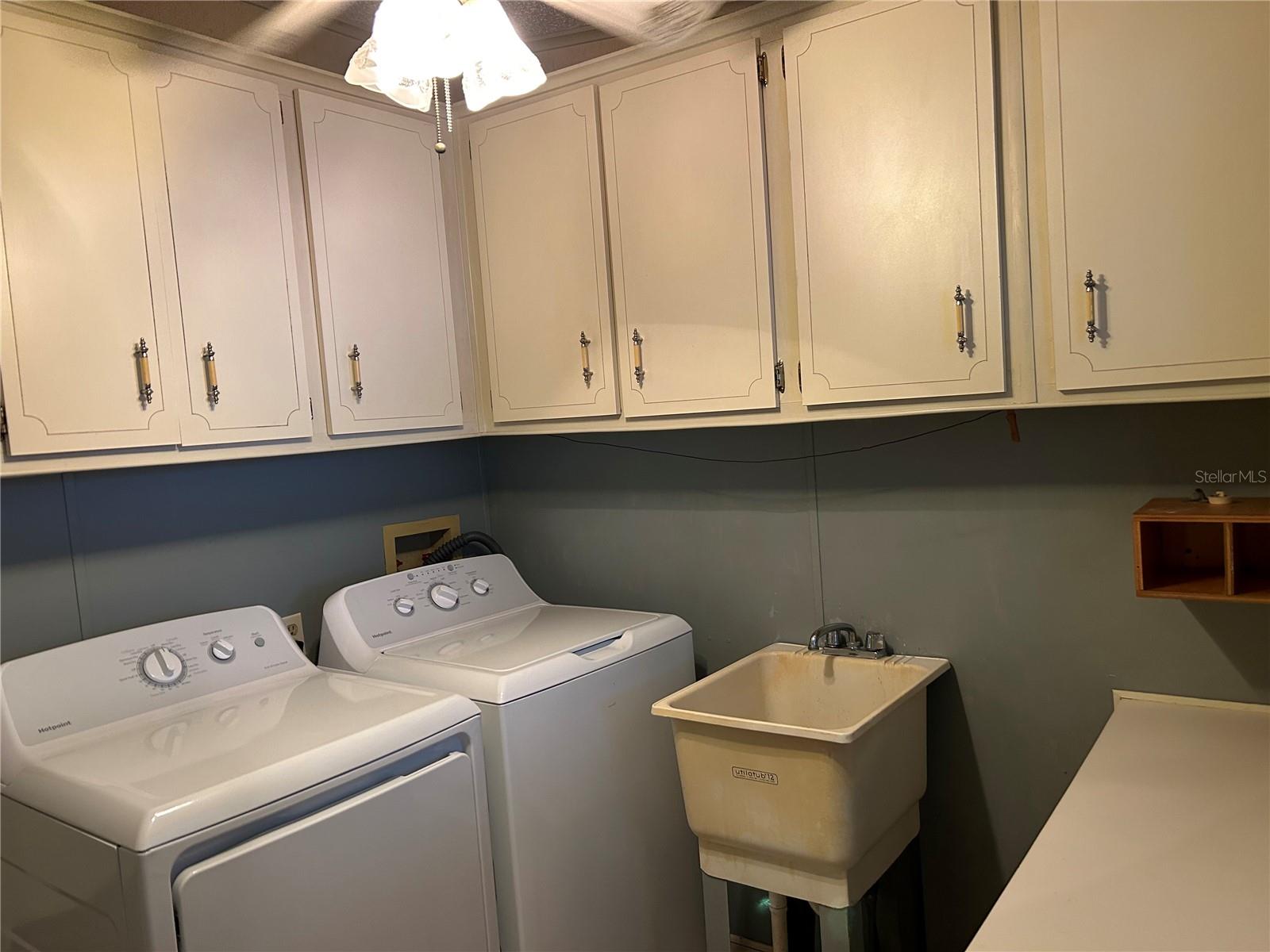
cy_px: 476
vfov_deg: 53.1
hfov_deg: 67.3
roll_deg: +4.1
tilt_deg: -3.3
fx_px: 954
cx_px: 635
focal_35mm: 26
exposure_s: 1/60
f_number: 1.5
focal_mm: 5.7
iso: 200
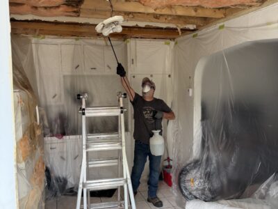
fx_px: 193
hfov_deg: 71.6
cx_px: 139
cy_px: 104
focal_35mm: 24
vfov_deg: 56.8
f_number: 1.78
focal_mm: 6.76
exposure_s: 1/121
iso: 200
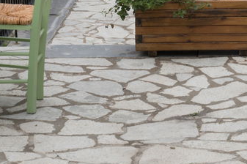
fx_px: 1953
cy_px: -203
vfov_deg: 4.7
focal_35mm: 285
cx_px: 288
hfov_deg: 7.2
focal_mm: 50
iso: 200
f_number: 9.5
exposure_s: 1/125
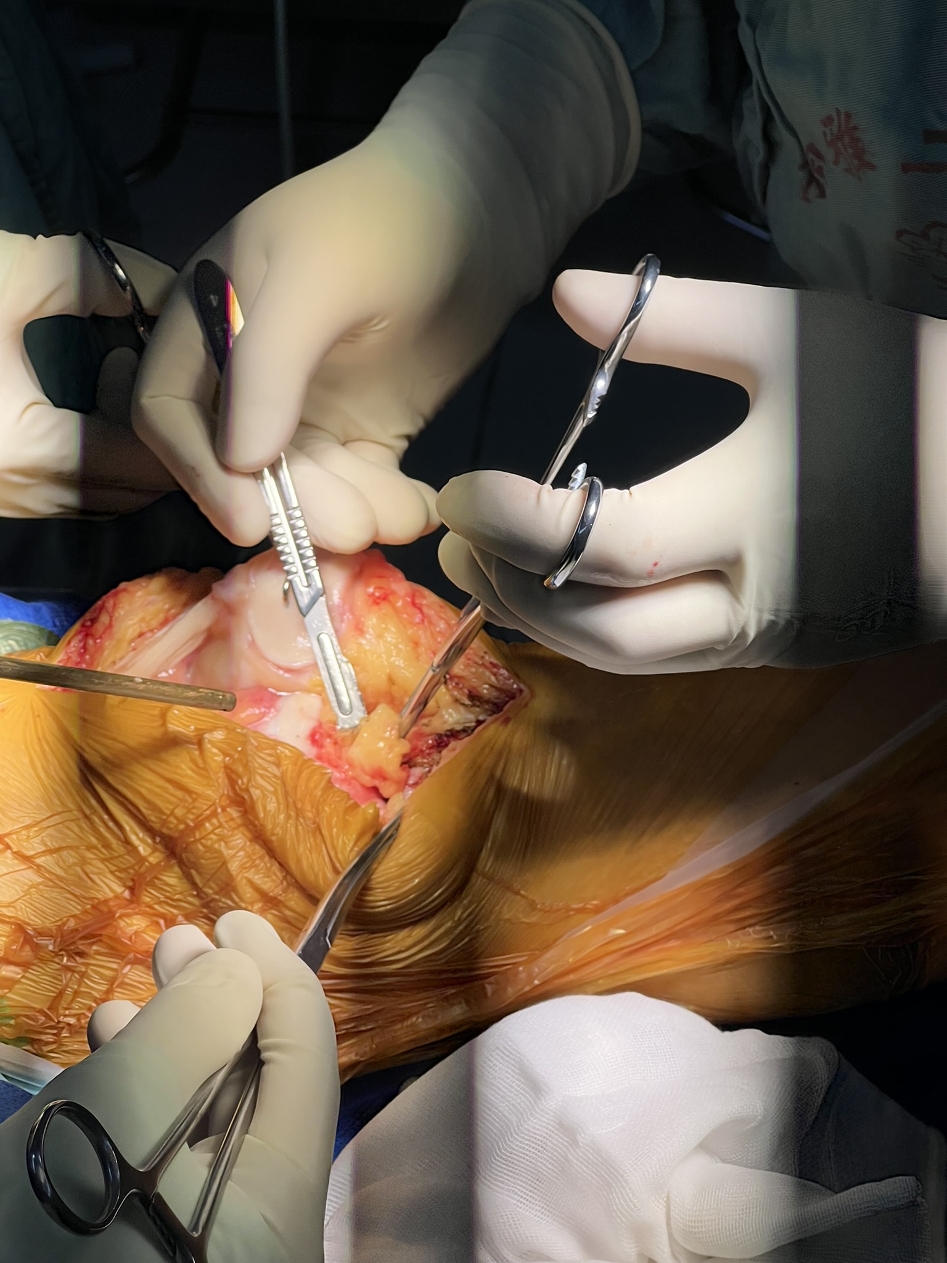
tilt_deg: -48.1
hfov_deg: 19.1
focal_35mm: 77
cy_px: 632
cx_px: 474
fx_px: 2809
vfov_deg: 25.3
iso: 32
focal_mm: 9
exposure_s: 1/306
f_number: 2.8
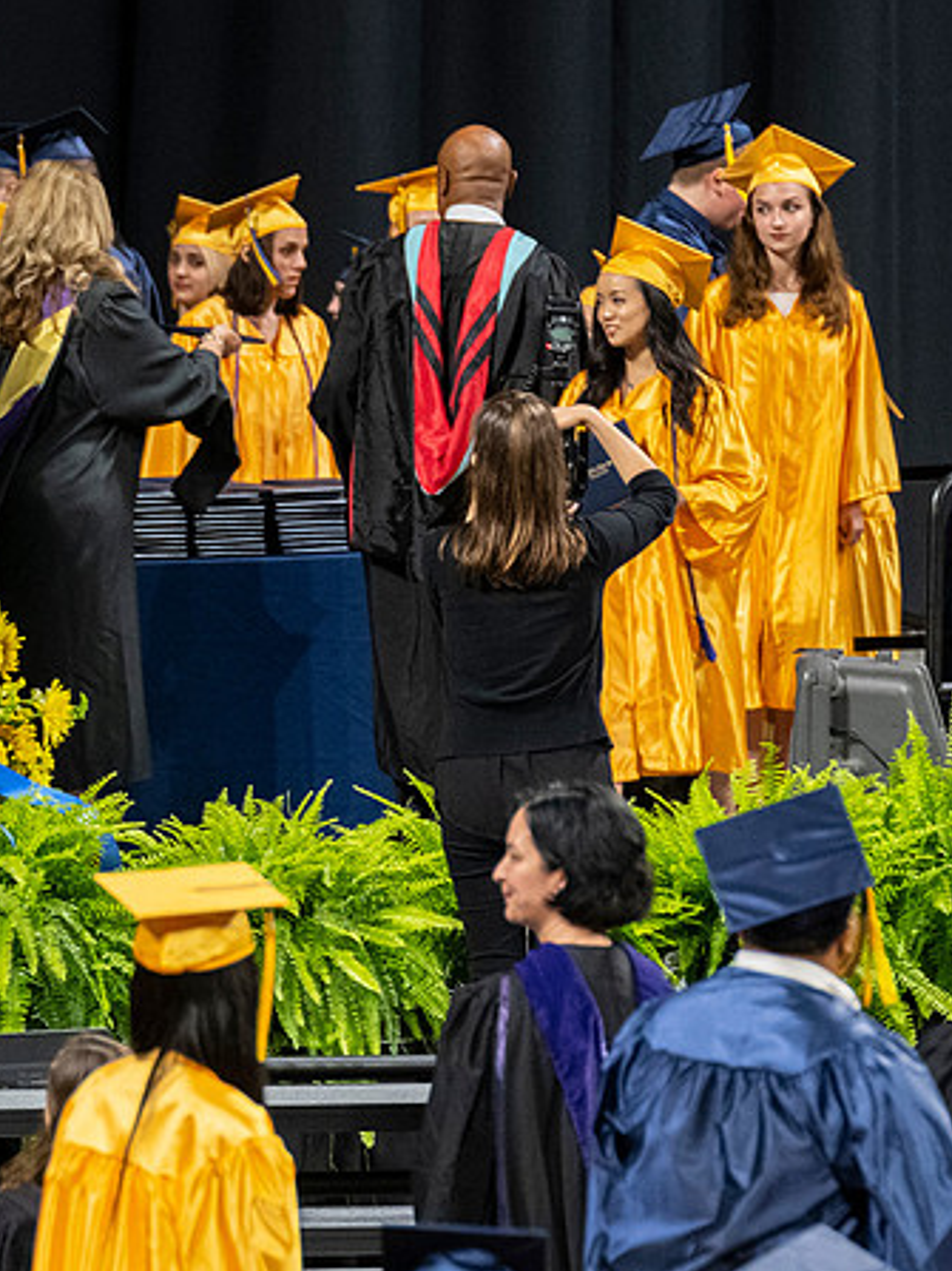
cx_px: 264
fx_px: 17976
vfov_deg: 4.0
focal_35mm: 490
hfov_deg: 3.0
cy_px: 556
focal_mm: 190
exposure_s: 1/200
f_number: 4
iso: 2000
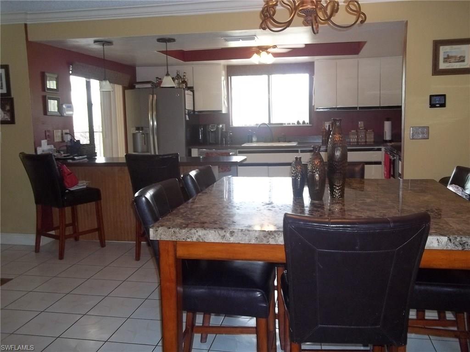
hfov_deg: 56.8
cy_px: 176
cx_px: 235
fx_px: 434
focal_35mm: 32
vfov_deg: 44.2
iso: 160
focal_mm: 5.7
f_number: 2.9
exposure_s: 1/30
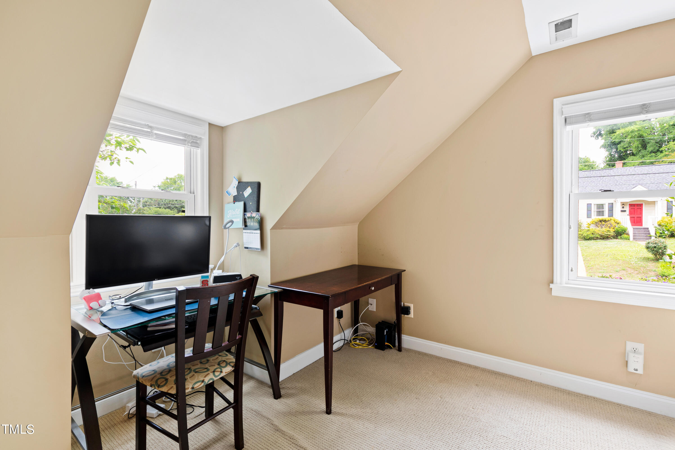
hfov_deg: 100.4
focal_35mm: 15
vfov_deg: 77.3
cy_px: 225
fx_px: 281
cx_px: 338
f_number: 8
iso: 100
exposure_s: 1/1.25
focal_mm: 10
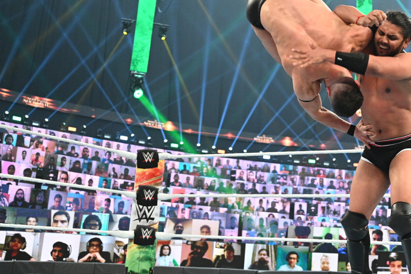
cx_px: 349
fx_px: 672
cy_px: 121
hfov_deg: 32.7
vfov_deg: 23.0
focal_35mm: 59
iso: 5000
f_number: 3.2
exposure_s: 1/640
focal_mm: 34.5
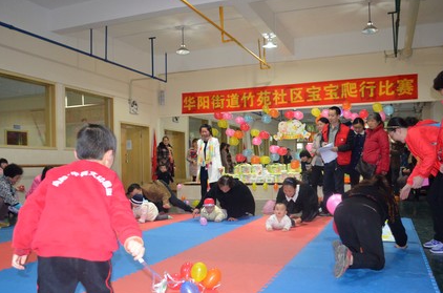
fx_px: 393
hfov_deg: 58.8
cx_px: 228
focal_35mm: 32
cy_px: 170
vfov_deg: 40.8
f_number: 3.5
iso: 2500
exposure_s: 1/60
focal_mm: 18
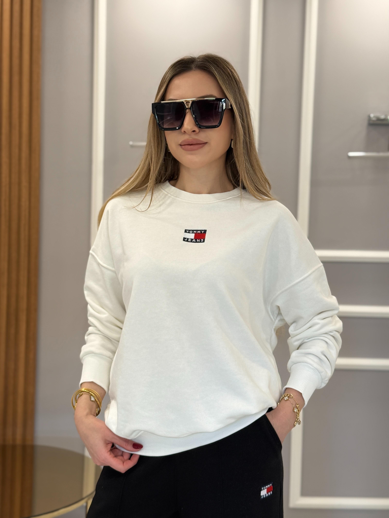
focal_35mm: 48
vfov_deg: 39.7
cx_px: 194
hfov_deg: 30.3
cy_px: 259
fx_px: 719
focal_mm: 6.76
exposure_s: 1/113
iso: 100
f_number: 1.78
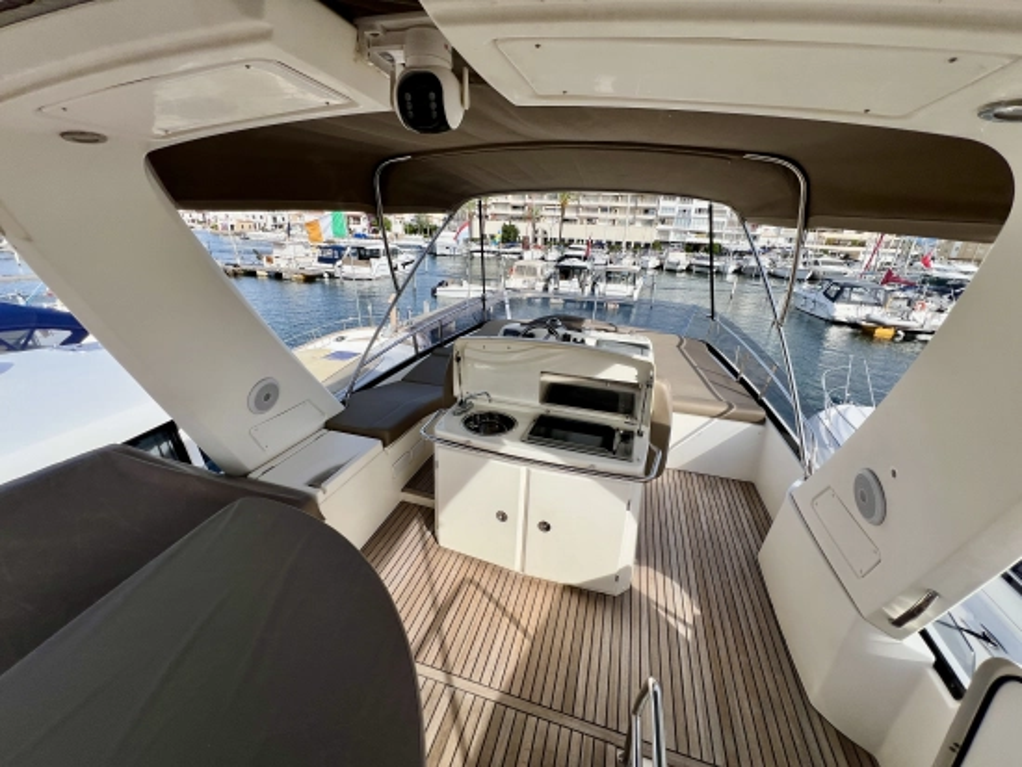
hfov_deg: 106.2
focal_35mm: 13
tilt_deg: -21.3
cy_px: 384
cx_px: 511
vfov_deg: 90.0
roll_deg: -2.0
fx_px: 384
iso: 32
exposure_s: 1/1980
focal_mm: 1.57
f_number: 1.8
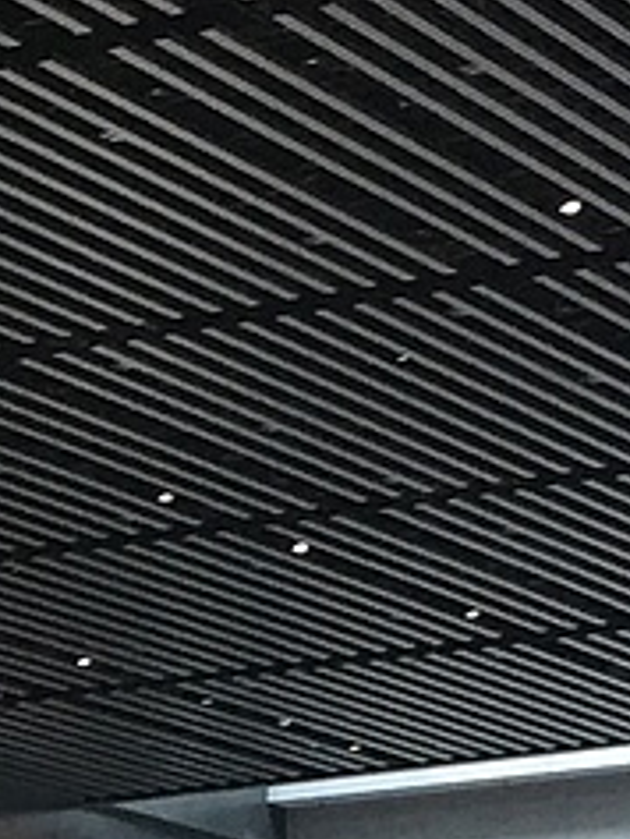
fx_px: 5067
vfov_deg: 9.2
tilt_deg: +4.8
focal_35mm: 209
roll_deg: +1.2
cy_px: 1287
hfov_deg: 7.0
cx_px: -230
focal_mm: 4.15
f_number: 2.2
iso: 32
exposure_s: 1/17
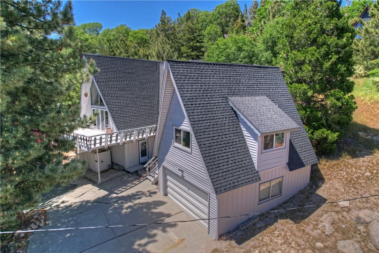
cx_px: 190
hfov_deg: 78.6
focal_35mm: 22
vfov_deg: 57.2
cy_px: 126
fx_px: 232
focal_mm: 8.4
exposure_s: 1/2000
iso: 100
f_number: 2.8
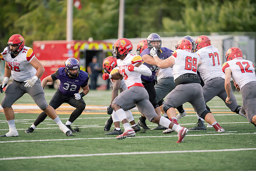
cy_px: 86
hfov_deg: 6.9
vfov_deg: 4.6
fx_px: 2134
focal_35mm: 300
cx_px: 128
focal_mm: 300
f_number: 3.2
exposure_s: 1/1000
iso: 1250
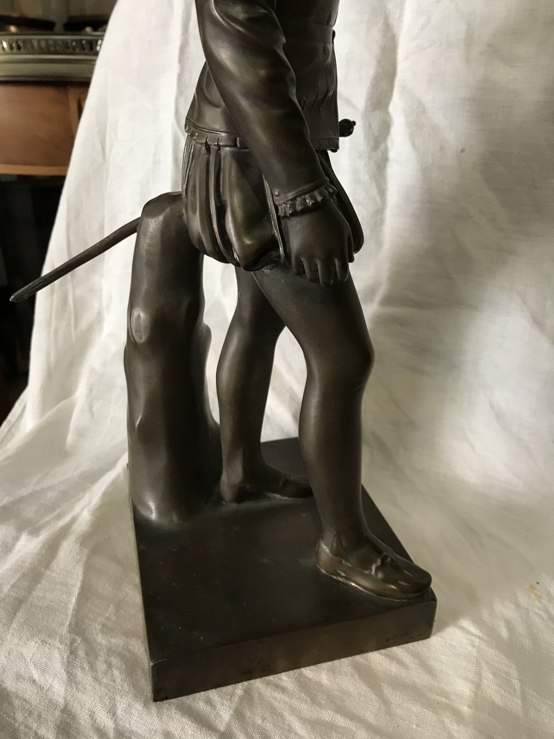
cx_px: 277
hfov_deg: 49.7
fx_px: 597
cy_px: 370
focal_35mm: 28
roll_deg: -0.9
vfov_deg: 63.4
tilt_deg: -24.7
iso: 40
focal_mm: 3.99
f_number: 1.8
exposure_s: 1/17
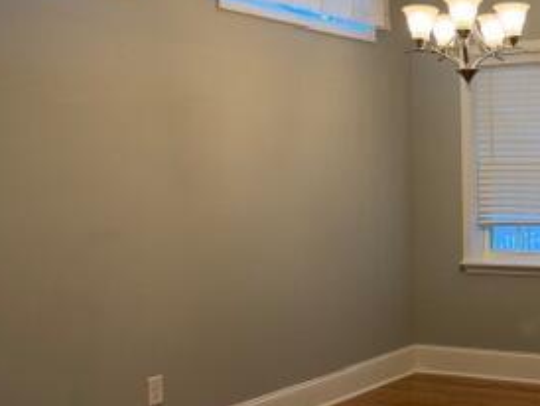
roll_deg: +1.2
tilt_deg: -0.4
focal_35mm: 56
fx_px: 874
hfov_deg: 32.1
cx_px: 514
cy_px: 169
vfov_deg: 26.1
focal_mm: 6.93
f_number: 1.8
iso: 200
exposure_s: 1/120
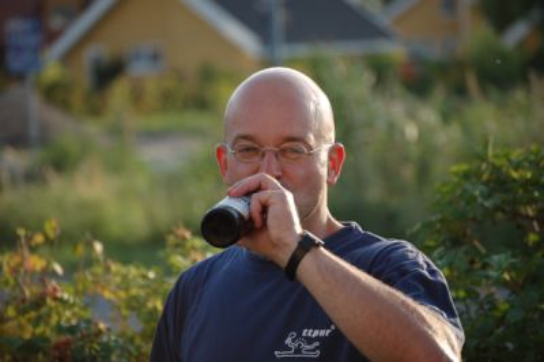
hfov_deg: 11.0
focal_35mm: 188
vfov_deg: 7.3
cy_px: 181
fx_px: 2831
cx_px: 272
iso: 220
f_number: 5
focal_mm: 125
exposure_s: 1/500
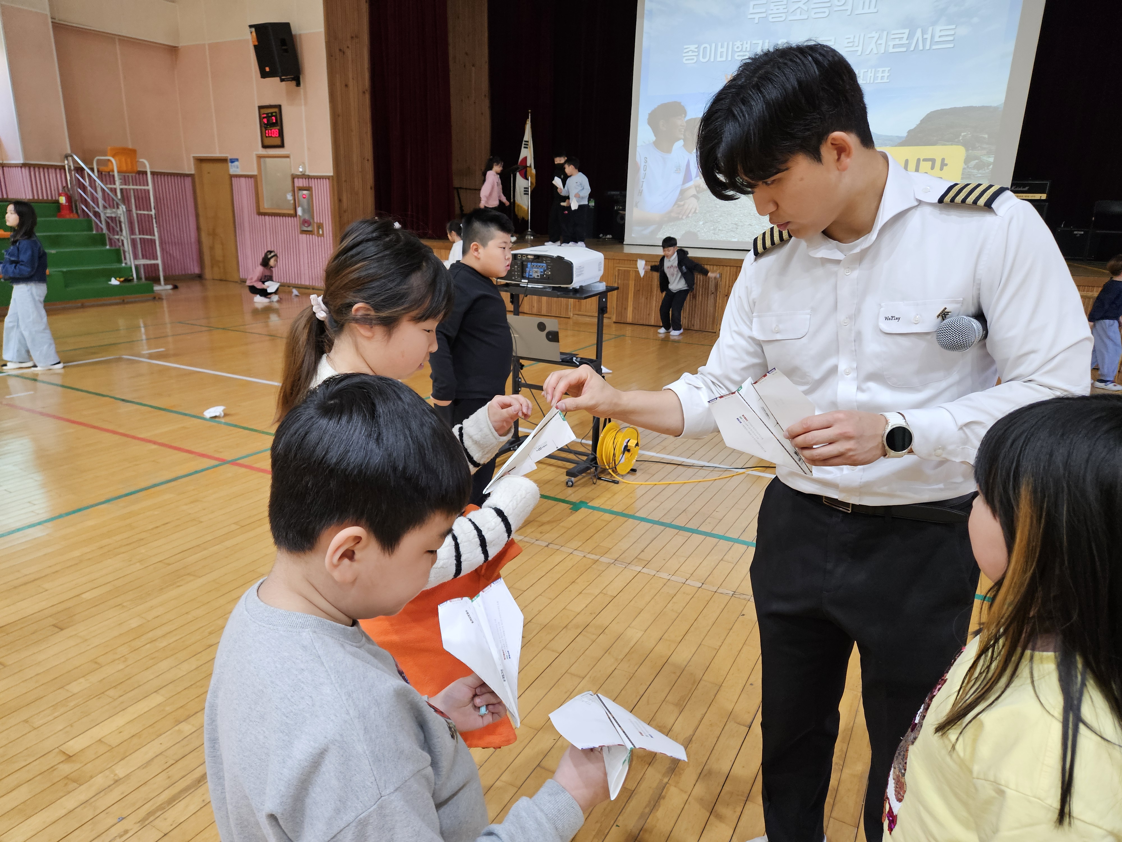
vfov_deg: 58.9
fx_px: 745
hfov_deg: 73.9
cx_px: 561
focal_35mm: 23
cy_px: 421
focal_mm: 5.4
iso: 320
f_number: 1.8
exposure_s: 1/120
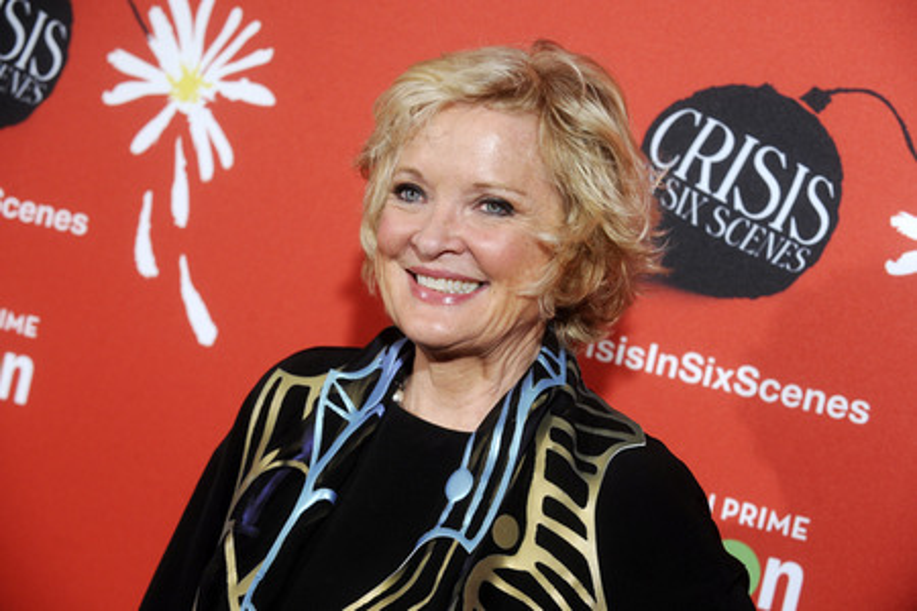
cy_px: 306
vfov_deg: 16.7
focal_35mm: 82
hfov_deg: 24.8
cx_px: 458
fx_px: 2089
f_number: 5.6
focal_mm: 82
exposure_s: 1/320
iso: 1600
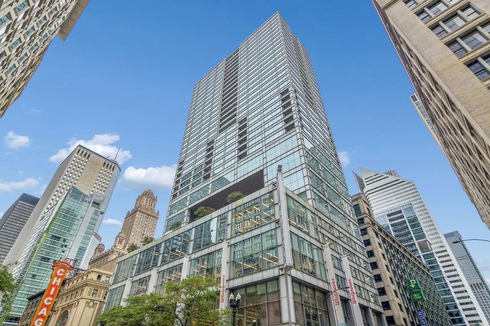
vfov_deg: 67.3
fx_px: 245
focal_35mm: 18
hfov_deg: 90.0
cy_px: 163
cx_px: 245
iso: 400
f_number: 8
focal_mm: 12
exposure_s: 1/500
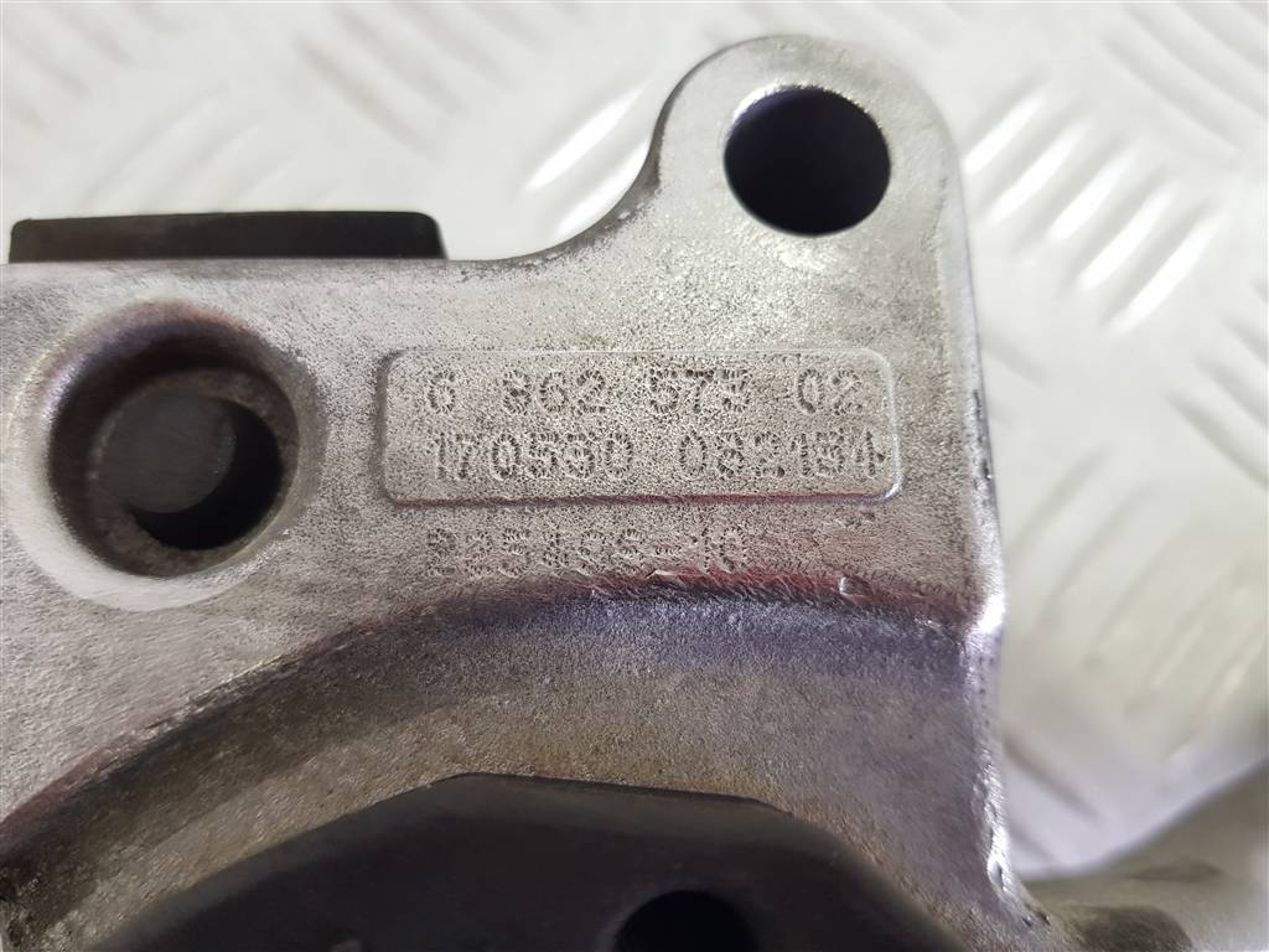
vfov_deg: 53.1
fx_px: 953
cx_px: 634
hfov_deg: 67.3
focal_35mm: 26
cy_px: 476
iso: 160
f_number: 1.7
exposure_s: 1/100
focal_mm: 4.2
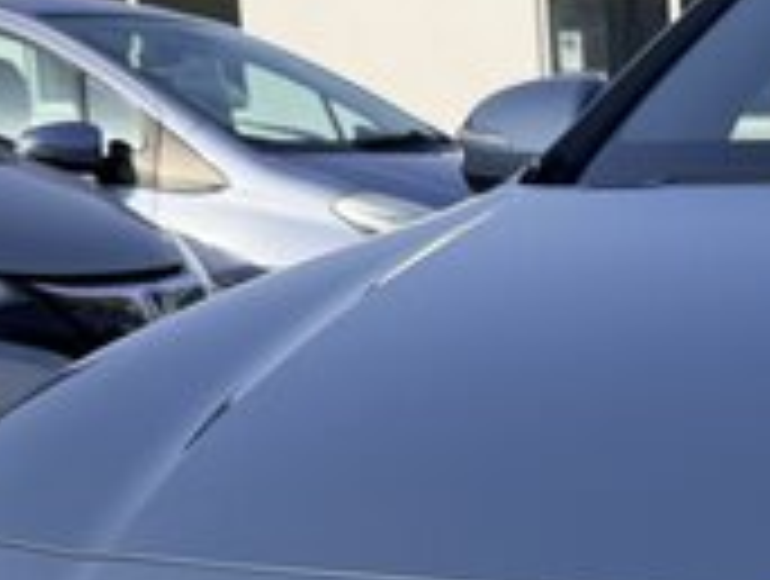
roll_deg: -0.2
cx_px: 1189
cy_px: 904
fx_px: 2497
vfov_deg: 12.5
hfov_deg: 15.9
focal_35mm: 112
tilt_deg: -17.3
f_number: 1.78
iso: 80
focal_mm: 6.76
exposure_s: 1/3279
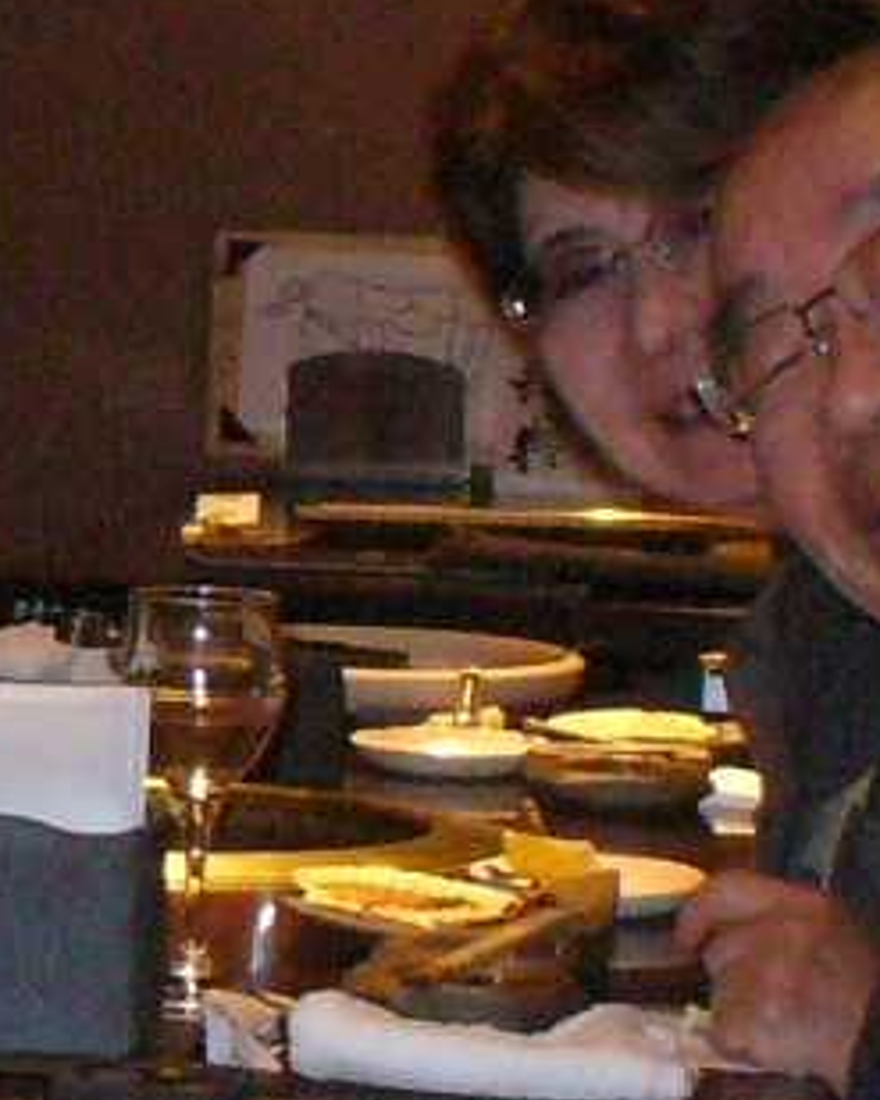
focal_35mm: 187
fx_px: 6091
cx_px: -613
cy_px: 271
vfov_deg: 10.3
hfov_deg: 8.0
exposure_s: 1/60
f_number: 2.8
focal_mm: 6.1
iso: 400
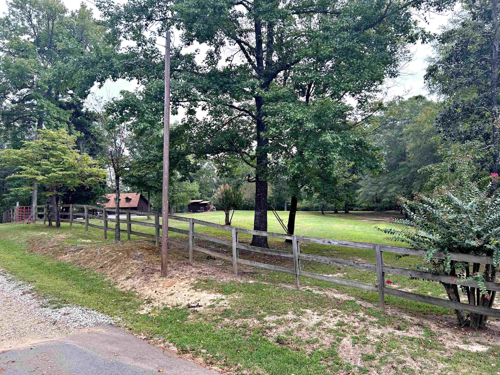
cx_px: 250
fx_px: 376
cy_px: 188
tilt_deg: +3.9
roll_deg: +1.4
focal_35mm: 26
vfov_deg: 53.1
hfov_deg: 67.3
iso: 50
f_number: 1.5
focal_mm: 5.7
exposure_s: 1/394
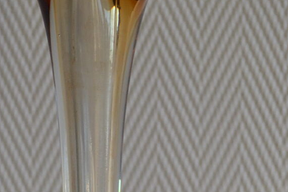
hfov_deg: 8.5
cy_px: 304
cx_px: 85
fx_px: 1936
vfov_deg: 5.6
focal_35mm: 242
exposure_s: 1/80
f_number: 5.3
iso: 400
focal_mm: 40
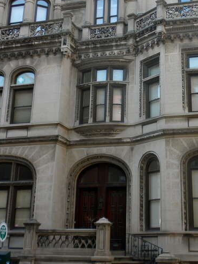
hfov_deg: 24.3
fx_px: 457
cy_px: 78
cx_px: 132
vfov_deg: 31.8
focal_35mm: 60
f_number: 3.5
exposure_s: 1/141
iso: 64
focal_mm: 6.6
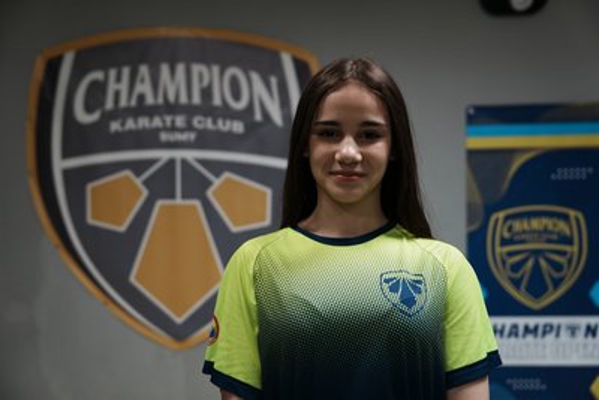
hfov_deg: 49.5
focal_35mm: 39
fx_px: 649
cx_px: 300
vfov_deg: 34.2
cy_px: 200
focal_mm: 39
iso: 640
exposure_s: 1/60
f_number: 2.8
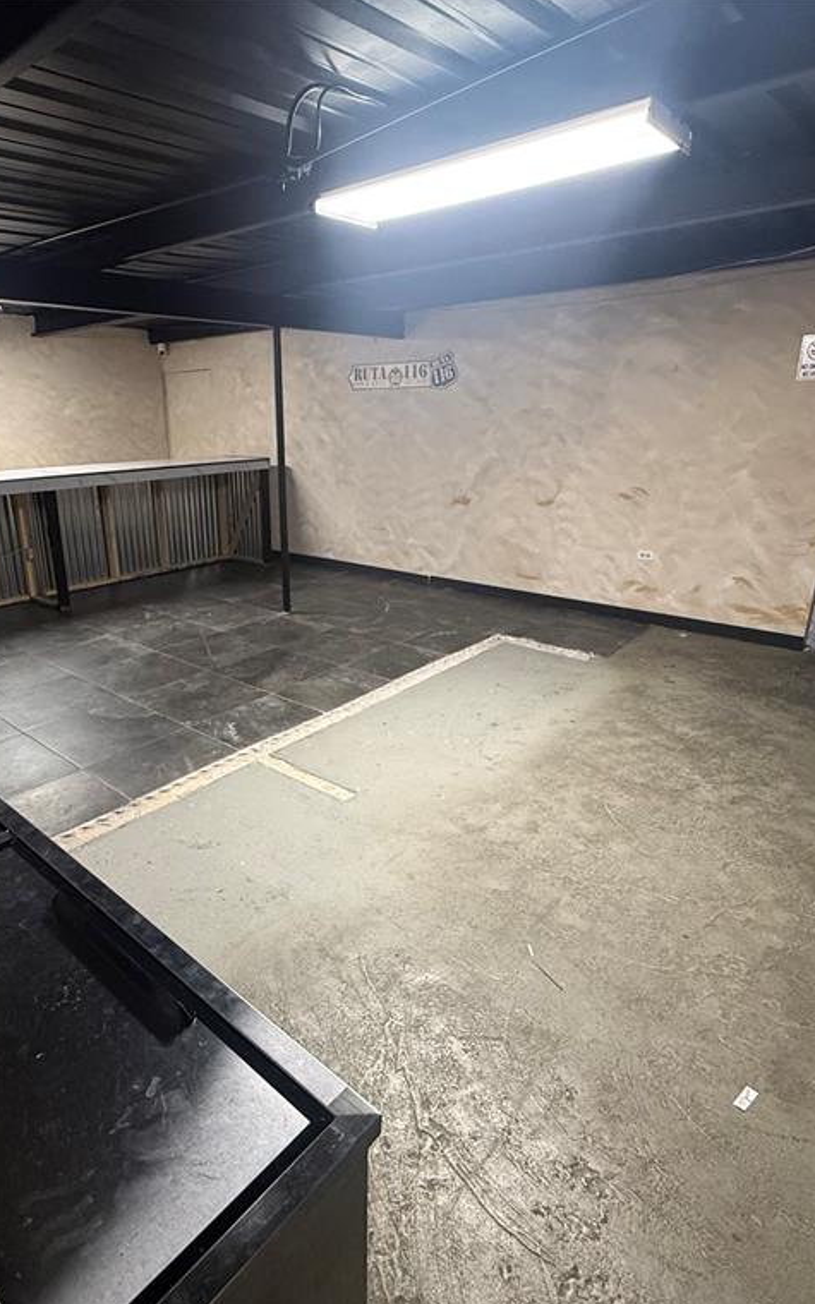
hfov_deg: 59.3
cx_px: 335
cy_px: 654
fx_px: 711
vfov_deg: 85.1
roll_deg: +0.8
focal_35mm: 20
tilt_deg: -18.1
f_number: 2.2
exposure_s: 1/60
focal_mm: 2.22
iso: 320
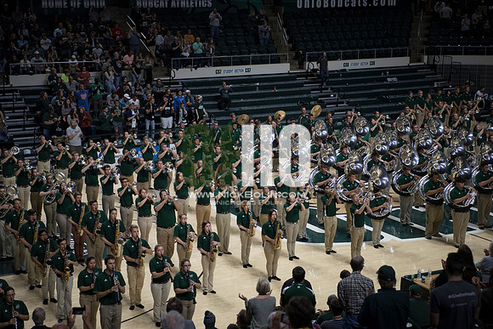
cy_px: 164
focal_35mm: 70
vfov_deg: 19.5
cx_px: 246
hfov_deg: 28.8
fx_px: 959
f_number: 2.8
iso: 2000
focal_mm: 70
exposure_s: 1/1000
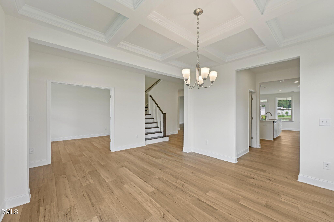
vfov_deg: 81.2
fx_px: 130
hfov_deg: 104.3
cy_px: 111
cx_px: 167
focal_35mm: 14
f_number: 7.1
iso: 125
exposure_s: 1/40
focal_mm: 14
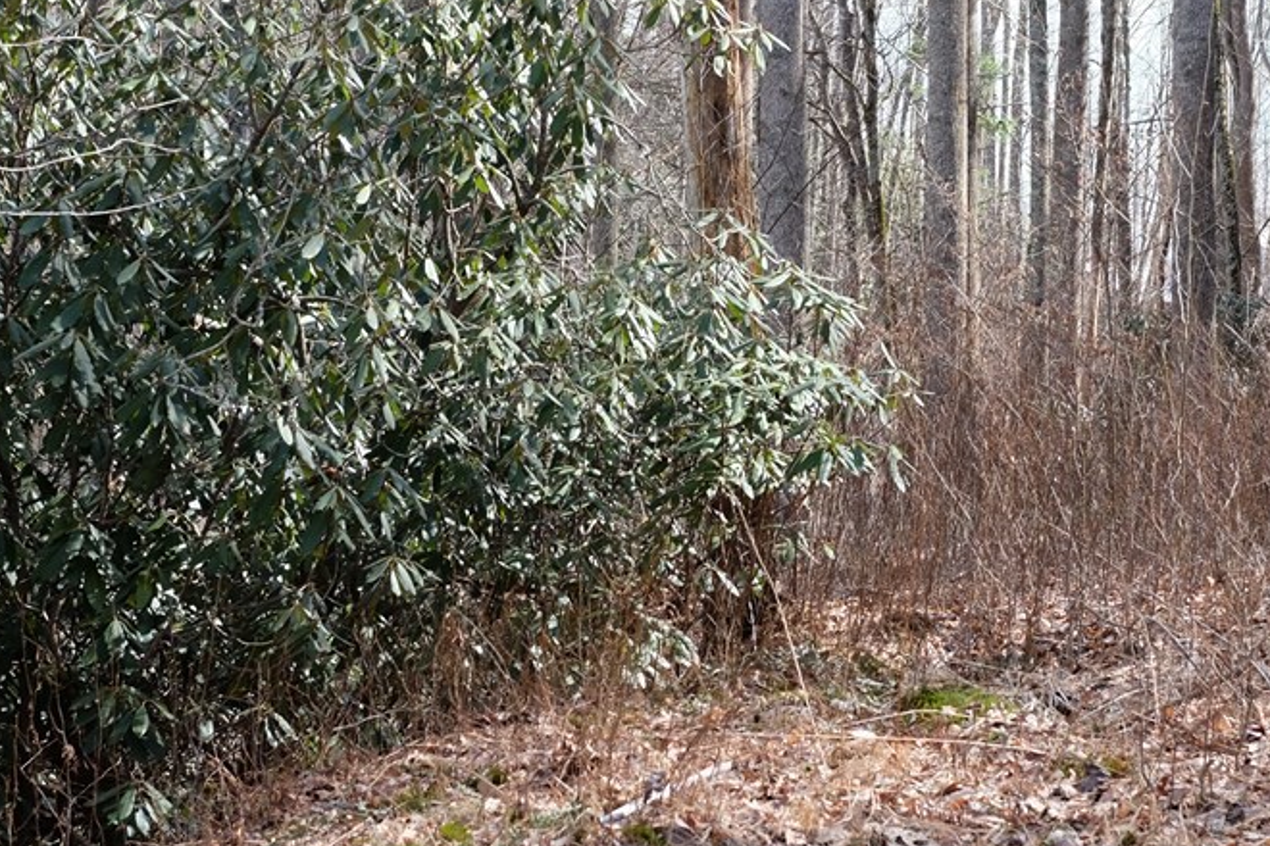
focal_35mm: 79
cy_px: 488
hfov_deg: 25.7
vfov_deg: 17.3
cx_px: 710
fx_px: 2787
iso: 400
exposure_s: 1/200
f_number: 5.6
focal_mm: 32
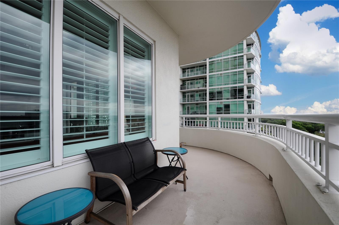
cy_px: 112
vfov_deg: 77.2
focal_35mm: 15
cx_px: 170
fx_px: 141
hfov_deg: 100.5
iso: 200
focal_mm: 10
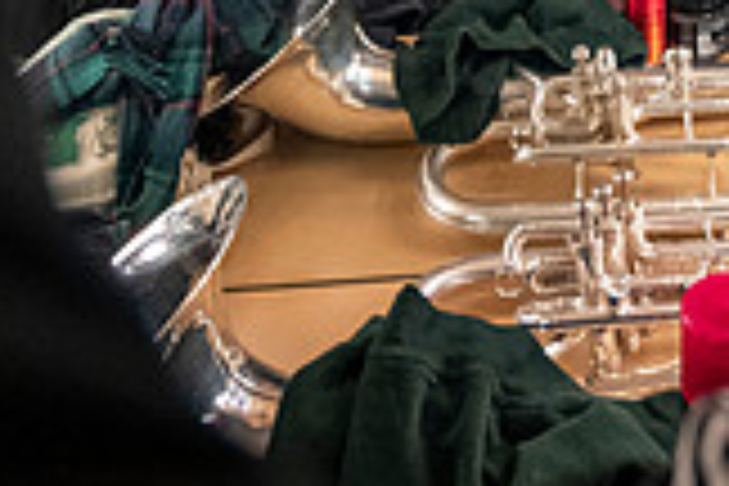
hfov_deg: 37.5
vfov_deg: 21.0
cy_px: -322
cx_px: 630
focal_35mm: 50
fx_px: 1012
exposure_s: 1/160
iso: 1600
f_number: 4
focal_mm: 14
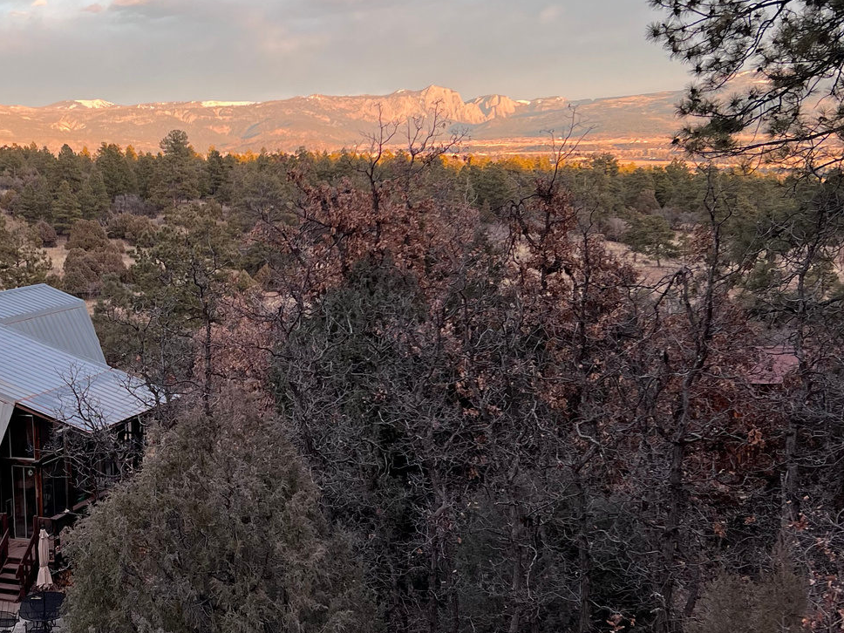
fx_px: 1341
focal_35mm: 55
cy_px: 345
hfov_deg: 34.0
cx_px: 178
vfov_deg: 26.5
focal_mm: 5.7
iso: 50
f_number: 1.5
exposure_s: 1/380
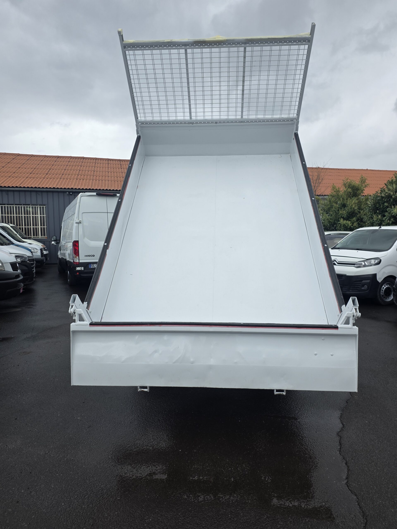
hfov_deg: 58.9
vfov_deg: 73.9
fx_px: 352
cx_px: 198
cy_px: 264
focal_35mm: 23
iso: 80
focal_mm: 6.25
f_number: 1.7
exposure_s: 1/2551
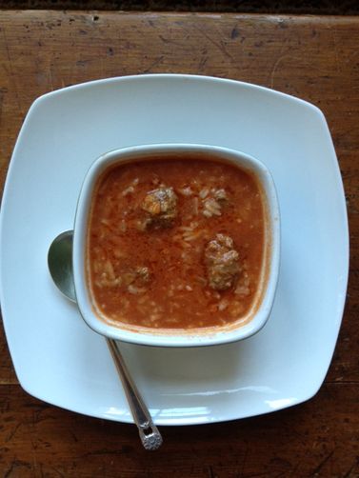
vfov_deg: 52.6
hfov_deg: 40.7
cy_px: 239
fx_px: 484
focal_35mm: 35
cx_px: 180
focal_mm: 4.28
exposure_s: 1/20
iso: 125
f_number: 2.4
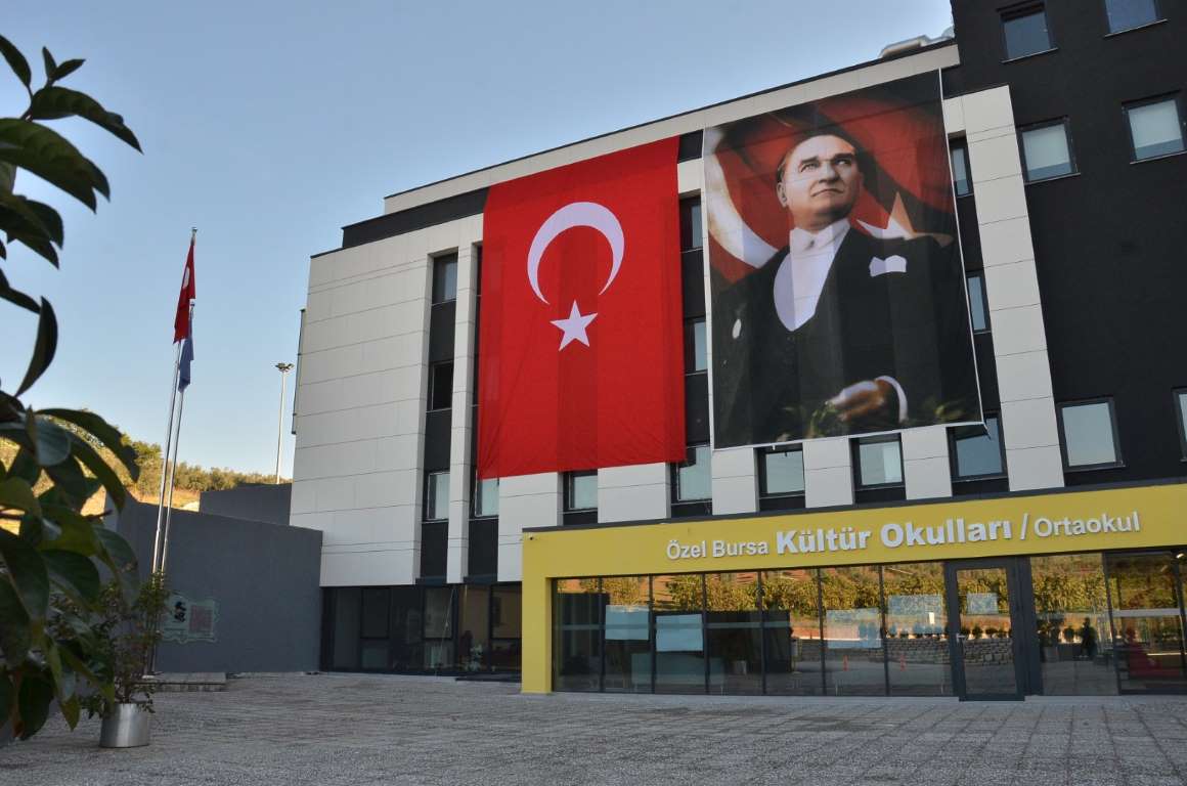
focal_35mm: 27
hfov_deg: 67.5
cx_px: 594
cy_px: 393
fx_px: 888
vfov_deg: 47.7
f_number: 11
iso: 800
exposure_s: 1/500
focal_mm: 18
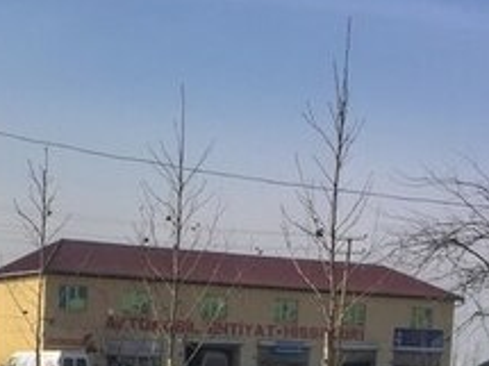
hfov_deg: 21.6
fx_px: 1257
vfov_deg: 15.4
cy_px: 540
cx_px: 66
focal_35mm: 89
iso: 32
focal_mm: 4.15
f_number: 2.2
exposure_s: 1/2083
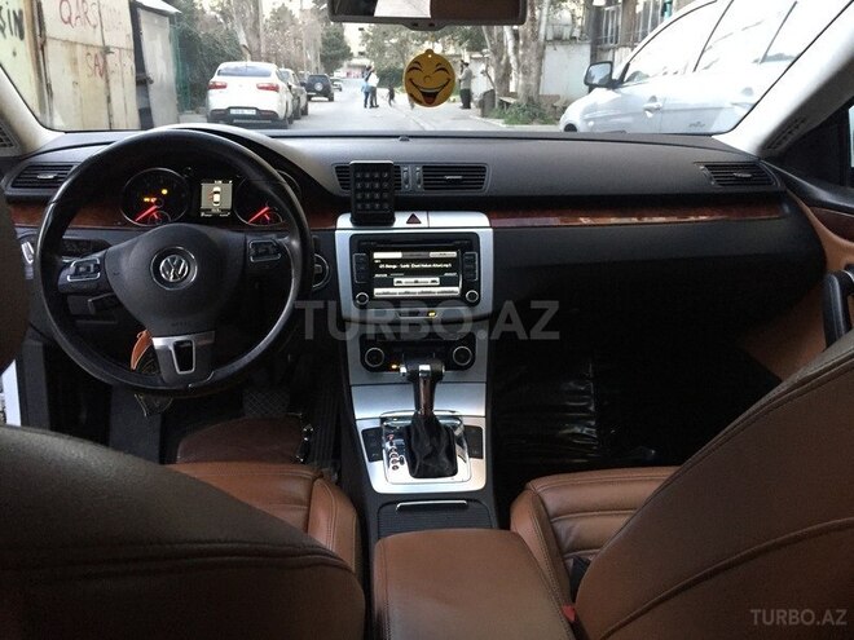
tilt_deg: -17.4
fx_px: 715
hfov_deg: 61.7
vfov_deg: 48.2
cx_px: 427
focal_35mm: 29
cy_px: 320
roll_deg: -0.6
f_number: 2.2
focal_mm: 4.15
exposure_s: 1/17
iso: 250
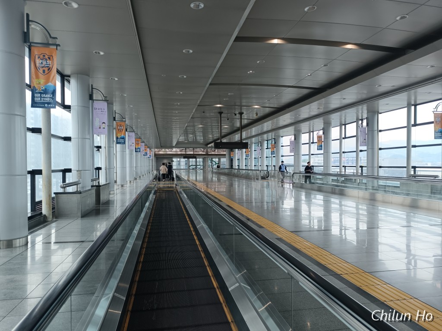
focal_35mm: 24
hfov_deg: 71.6
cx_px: 221
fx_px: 306
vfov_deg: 56.8
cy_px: 166
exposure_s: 1/100
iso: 143
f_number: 1.65
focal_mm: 6.14
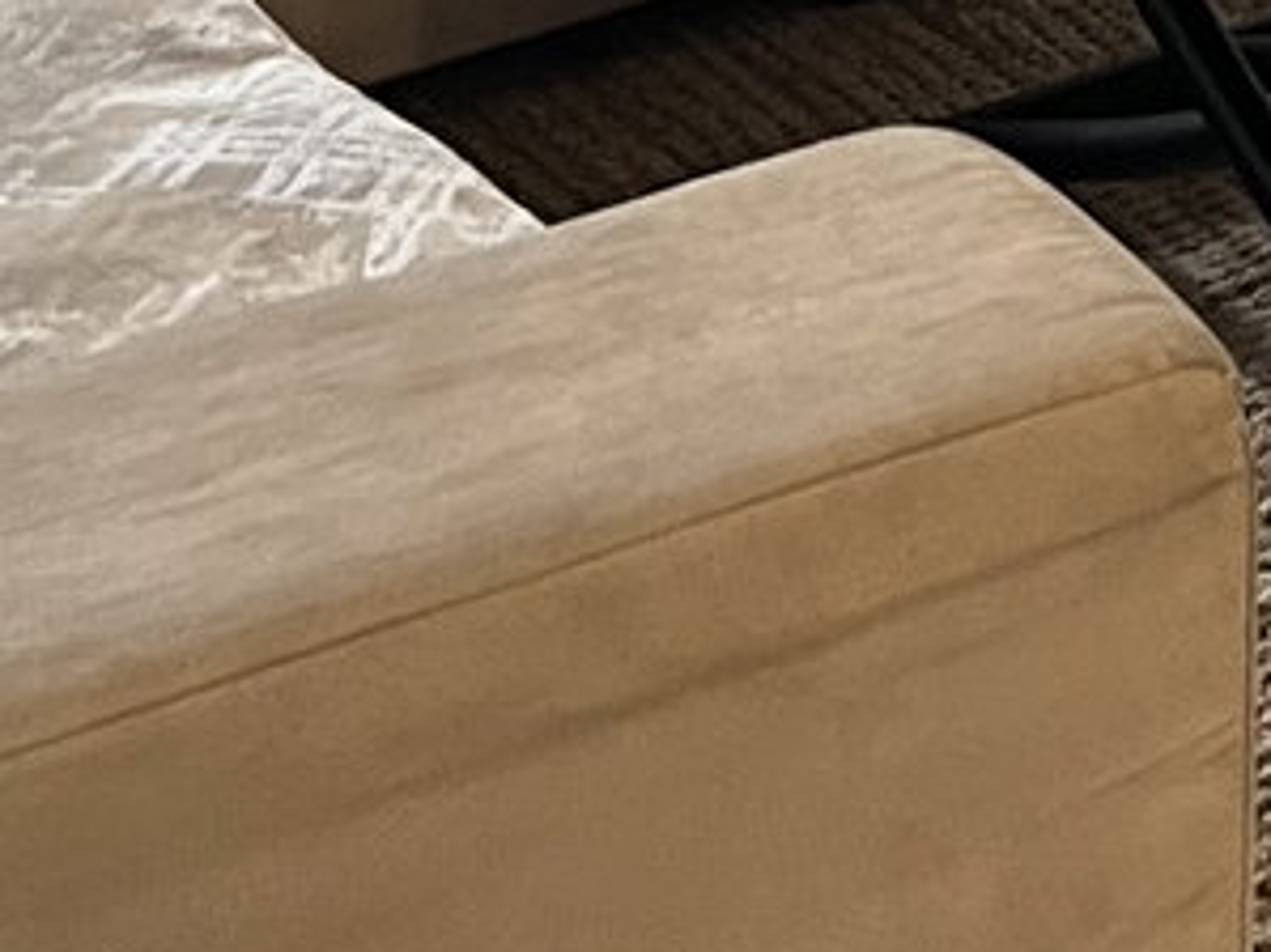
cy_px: -1577
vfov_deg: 9.2
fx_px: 5102
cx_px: 1904
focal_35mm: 139
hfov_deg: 13.4
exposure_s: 1/50
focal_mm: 5.1
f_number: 1.6
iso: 160
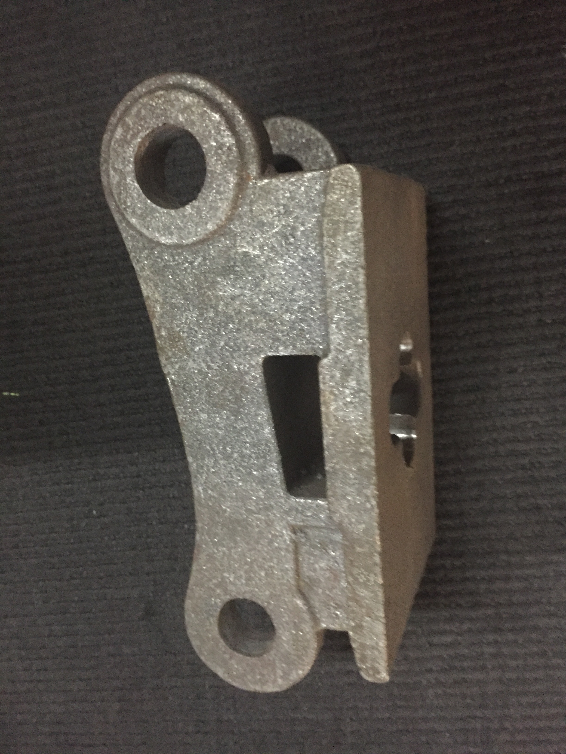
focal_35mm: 29
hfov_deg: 48.2
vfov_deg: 61.7
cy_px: 377
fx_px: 632
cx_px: 283
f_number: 2.2
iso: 640
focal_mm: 4.15
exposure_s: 1/17
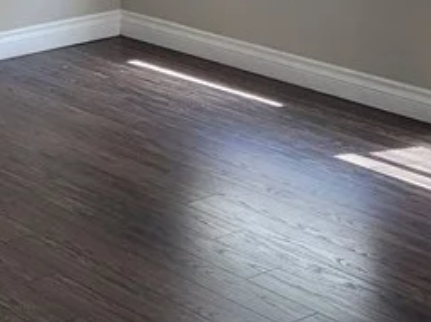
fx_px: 1393
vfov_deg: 12.2
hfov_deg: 16.7
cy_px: -246
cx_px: -109
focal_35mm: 112
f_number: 1.8
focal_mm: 5.4
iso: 160
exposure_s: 1/120
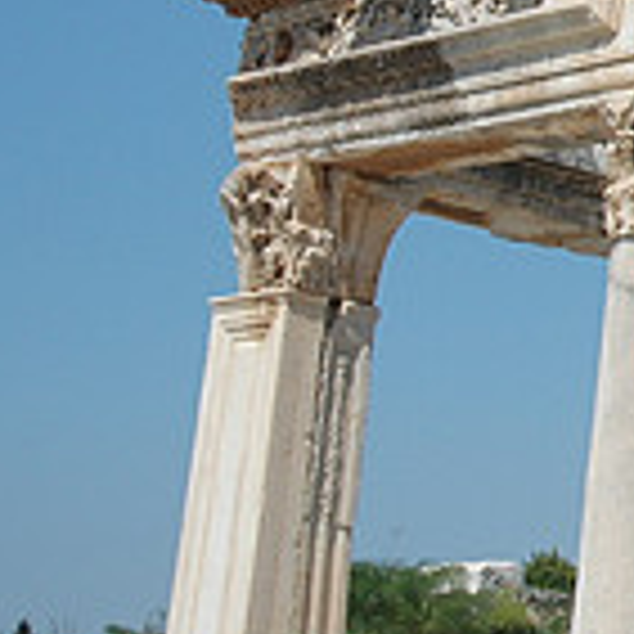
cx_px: 1255
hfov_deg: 11.9
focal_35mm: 131
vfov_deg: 13.0
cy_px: -124
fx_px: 2709
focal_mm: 25
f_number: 4.5
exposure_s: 1/1600
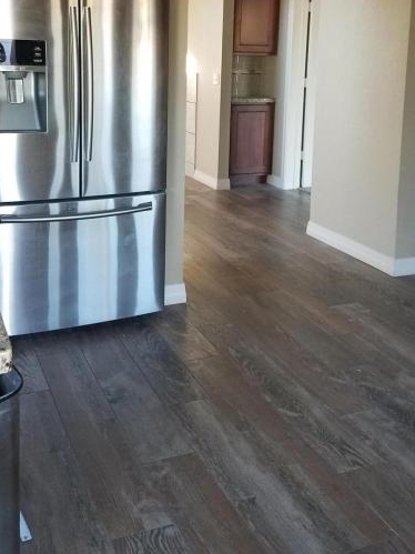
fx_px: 640
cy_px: 147
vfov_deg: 45.4
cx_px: 185
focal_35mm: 40
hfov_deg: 35.9
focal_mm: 4.2
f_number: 1.7
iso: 160
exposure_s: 1/24
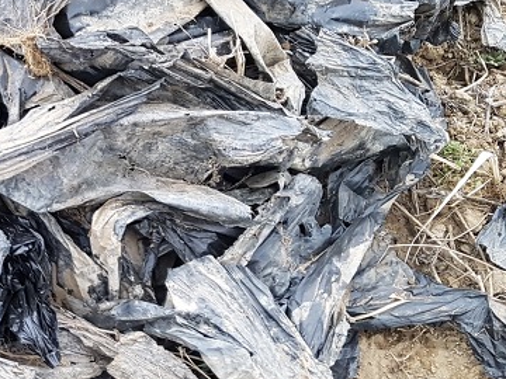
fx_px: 1082
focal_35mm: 74
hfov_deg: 24.6
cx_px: -42
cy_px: 198
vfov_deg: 19.9
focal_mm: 4.2
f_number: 1.7
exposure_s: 1/60
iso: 125
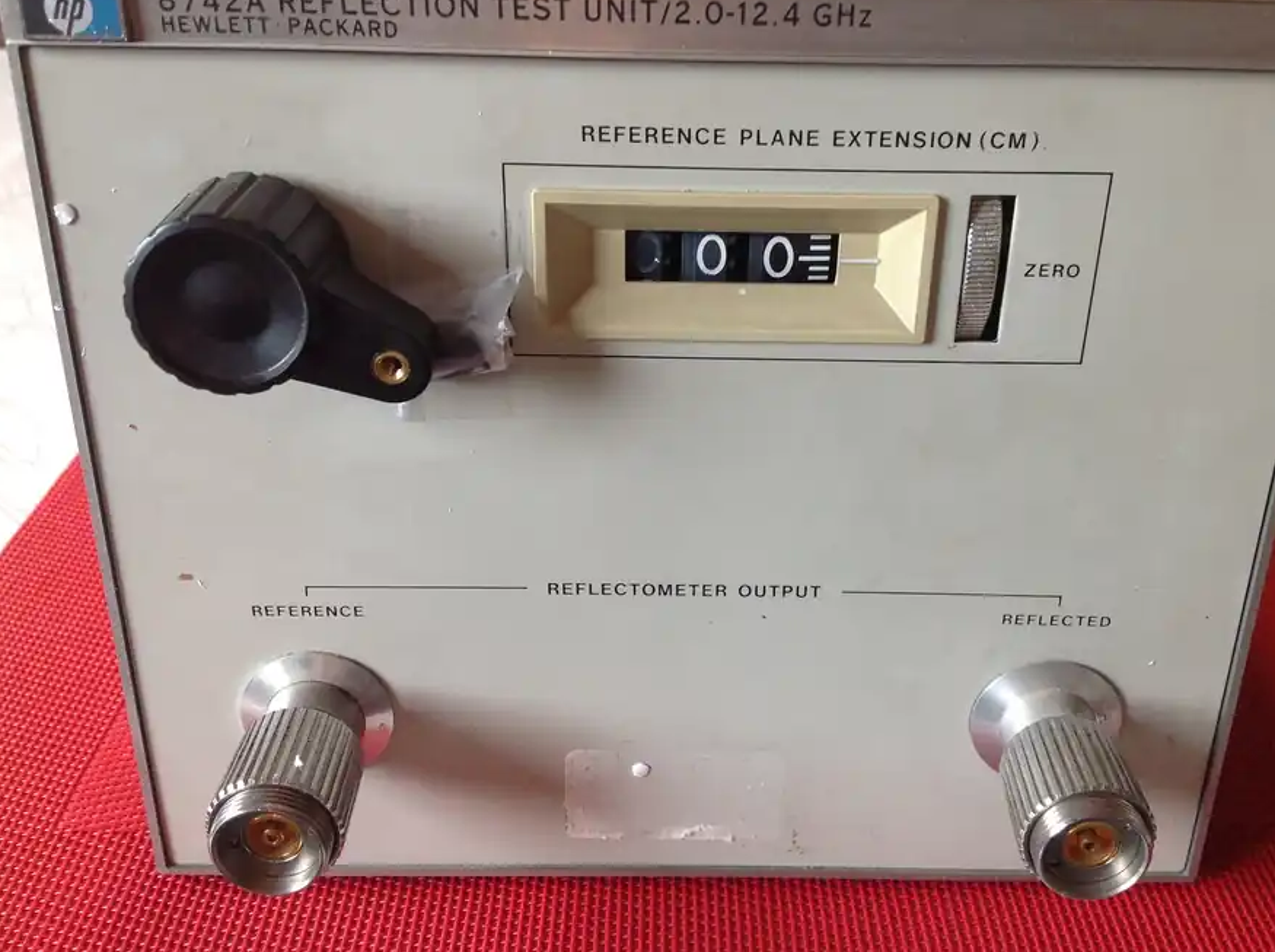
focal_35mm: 40
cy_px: 440
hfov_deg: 46.8
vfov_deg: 35.8
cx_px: 704
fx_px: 1471
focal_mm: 4.28
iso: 64
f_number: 2.4
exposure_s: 1/30
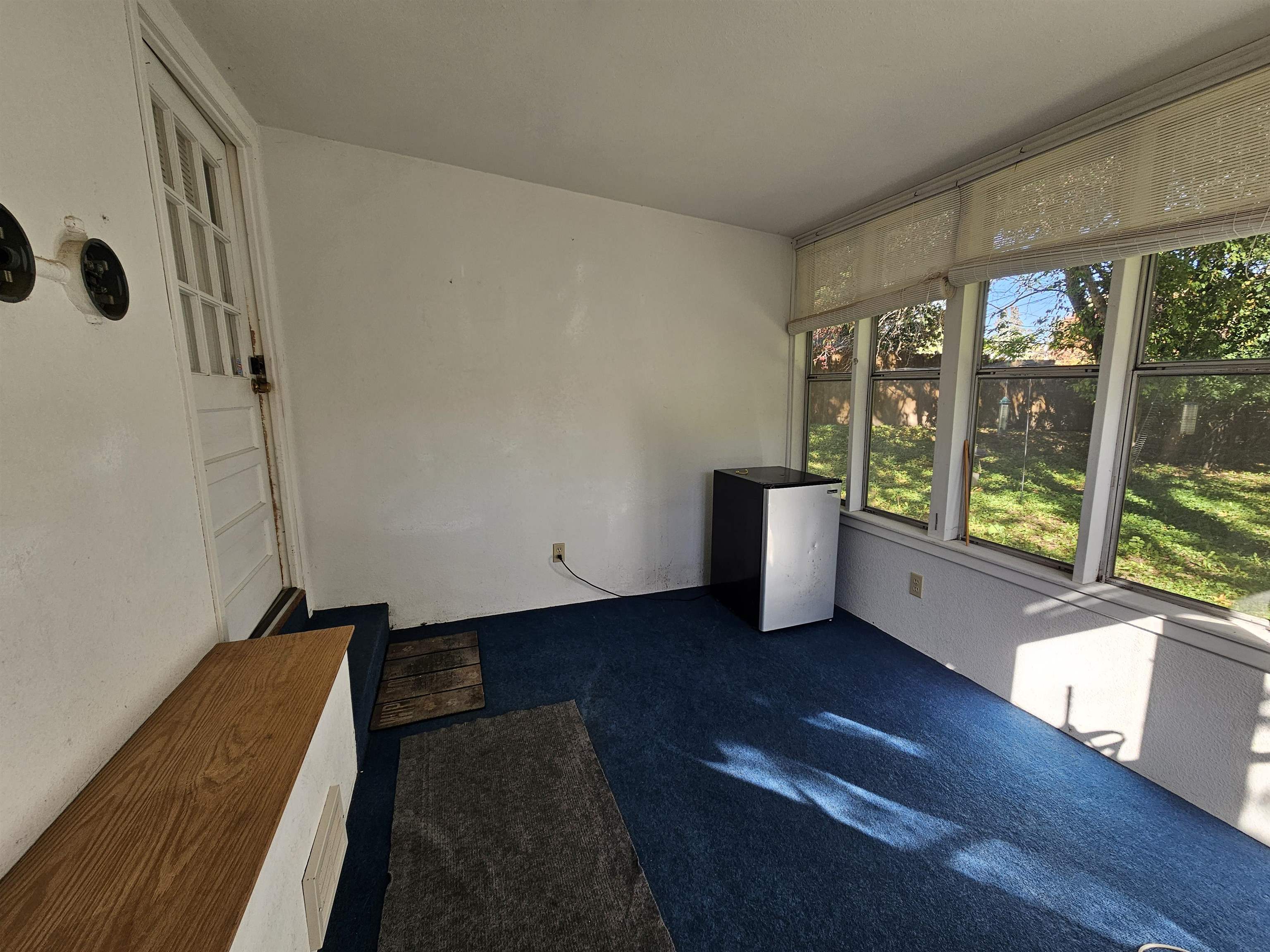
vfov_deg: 89.9
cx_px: 635
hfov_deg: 106.2
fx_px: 477
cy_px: 476
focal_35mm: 13
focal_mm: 2.2
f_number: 2.2
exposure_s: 1/120
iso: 50
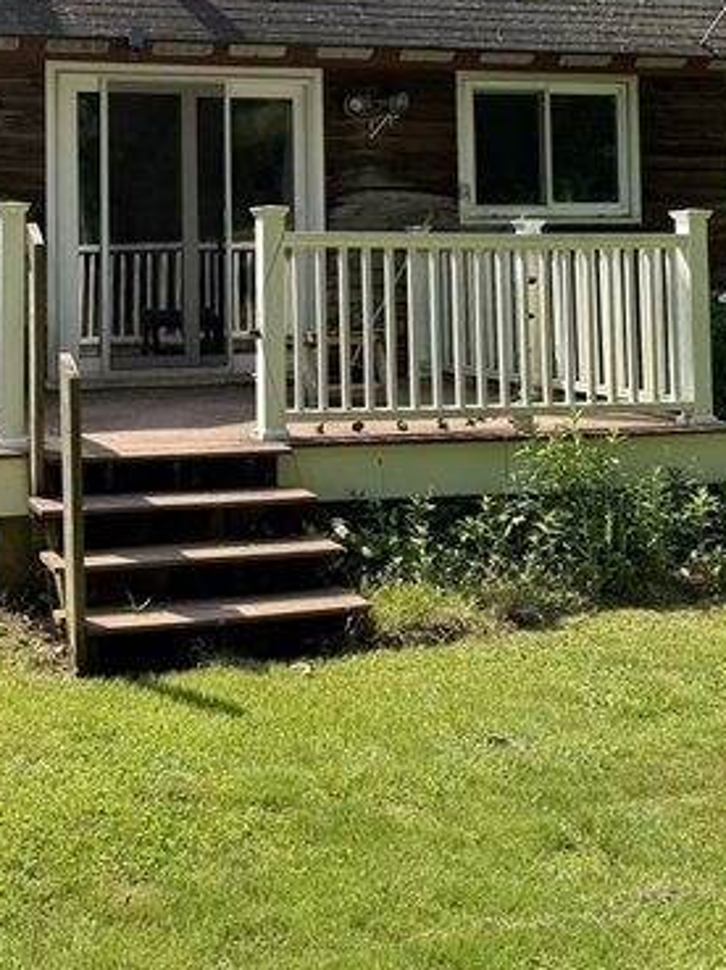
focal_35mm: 50
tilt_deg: +4.5
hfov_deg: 28.6
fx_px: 1401
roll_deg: +0.1
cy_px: 173
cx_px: 174
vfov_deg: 36.7
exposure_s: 1/3584
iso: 100
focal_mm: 6.76
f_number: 1.78
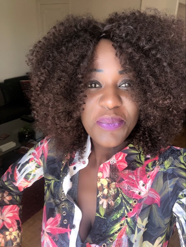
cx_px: 93
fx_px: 229
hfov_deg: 44.2
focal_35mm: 32
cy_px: 124
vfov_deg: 56.8
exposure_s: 1/30
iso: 32
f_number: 2.2
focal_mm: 2.87
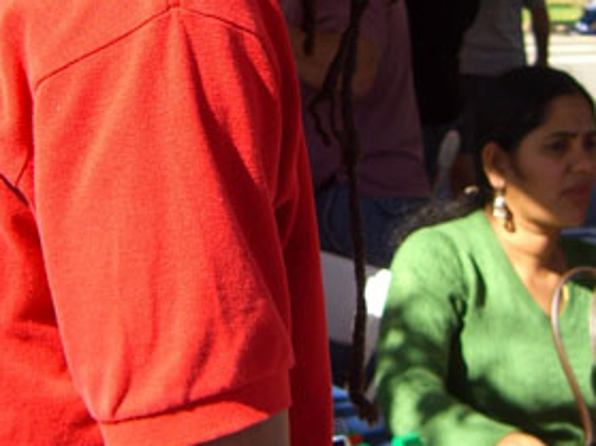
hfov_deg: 18.0
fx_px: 1876
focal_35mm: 109
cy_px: 173
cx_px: 254
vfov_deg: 13.6
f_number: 2.8
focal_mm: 7.9
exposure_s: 1/400
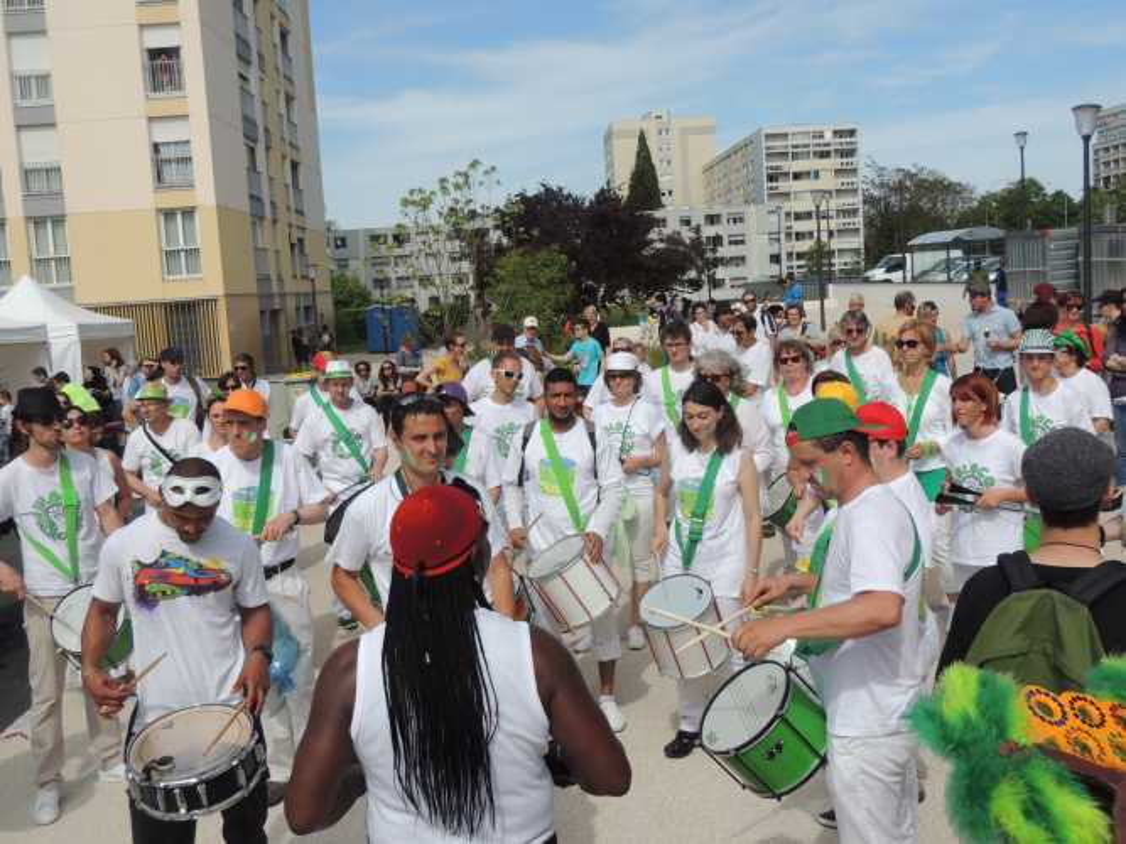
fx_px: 1138
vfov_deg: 40.7
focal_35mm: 35
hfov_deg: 52.6
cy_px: 422
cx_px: 563
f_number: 3.3
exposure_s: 1/1250
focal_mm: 6.2
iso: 100
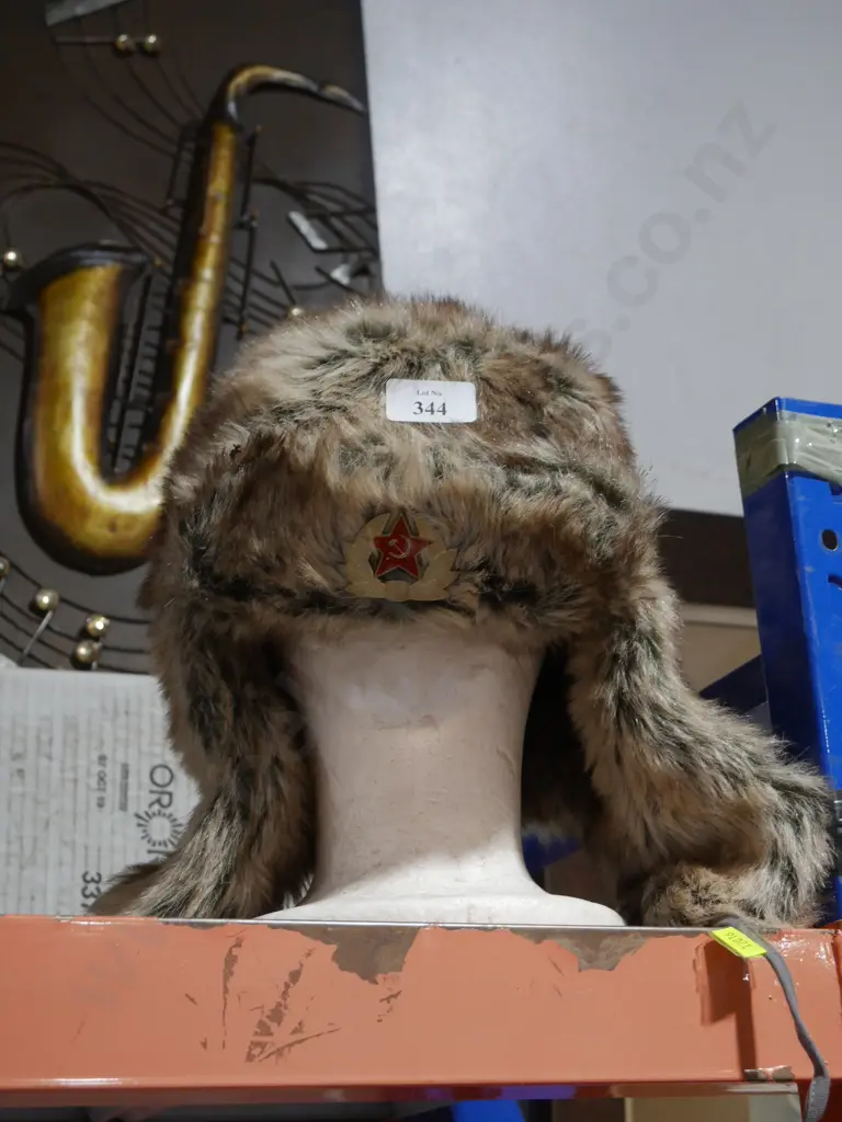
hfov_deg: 28.0
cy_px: 561
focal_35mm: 52
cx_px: 421
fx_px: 1686
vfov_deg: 36.8
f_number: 5.3
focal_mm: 26
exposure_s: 1/60
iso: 800
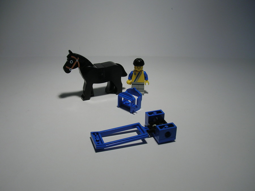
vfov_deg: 41.7
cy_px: 96
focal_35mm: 34
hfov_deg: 54.0
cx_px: 128
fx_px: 250
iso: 50
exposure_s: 1/27.6
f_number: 4.9
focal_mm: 5.7
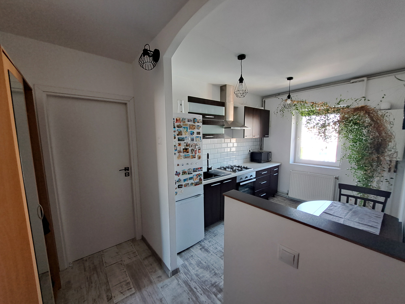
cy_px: 152
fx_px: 152
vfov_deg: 89.9
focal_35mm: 13
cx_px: 202
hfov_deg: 106.2
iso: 64
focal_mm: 1.74
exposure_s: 1/40
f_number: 2.2
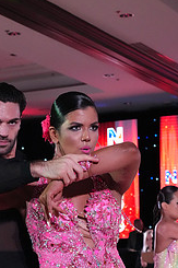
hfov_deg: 11.8
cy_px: 312
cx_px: 43
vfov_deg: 17.0
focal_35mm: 116
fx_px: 861
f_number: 5.6
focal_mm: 49
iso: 8000
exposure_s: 1/400
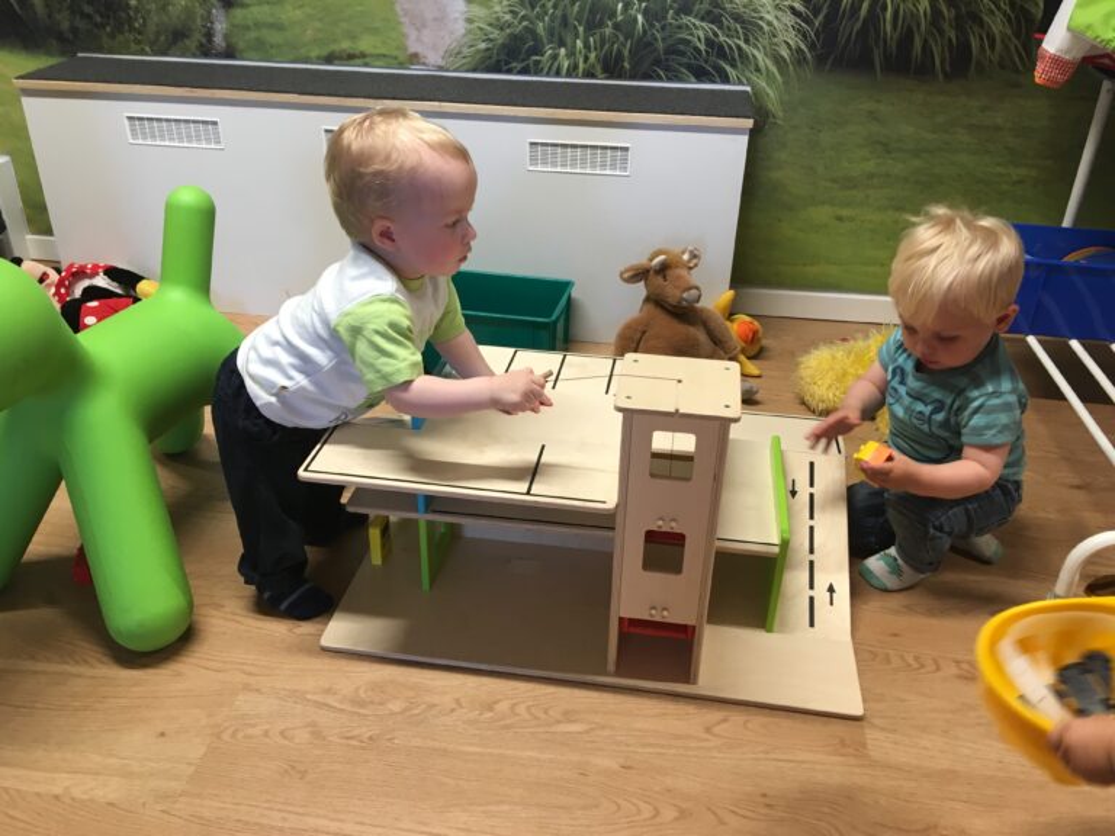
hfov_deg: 61.7
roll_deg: -2.1
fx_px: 934
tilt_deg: -30.9
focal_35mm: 29
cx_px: 558
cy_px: 418
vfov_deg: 48.2
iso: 100
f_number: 2.2
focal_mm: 4.15
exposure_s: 1/33
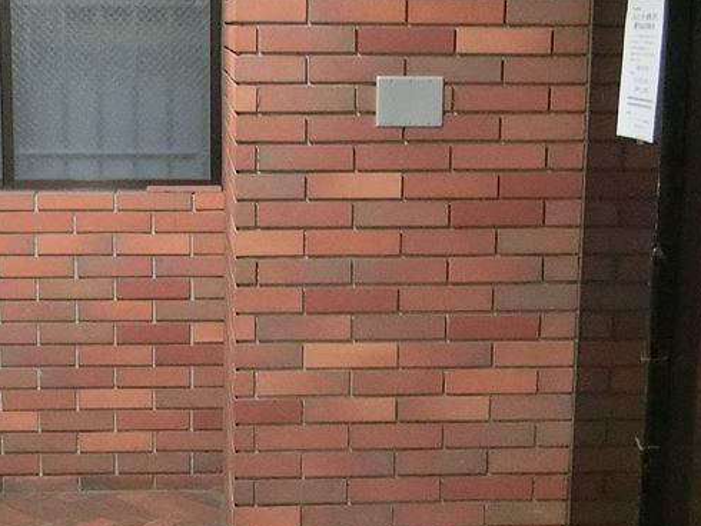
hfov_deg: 31.1
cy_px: 237
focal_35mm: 62
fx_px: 1256
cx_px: 272
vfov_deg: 23.7
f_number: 2.7
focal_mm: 4.06
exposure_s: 1/30
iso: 640
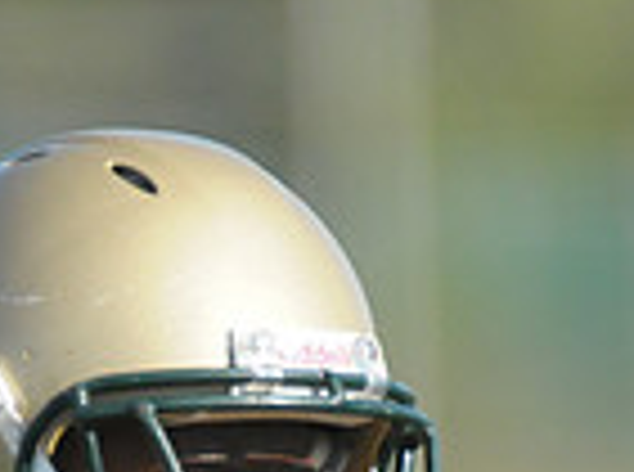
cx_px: -31
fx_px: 43443
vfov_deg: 0.6
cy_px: 852
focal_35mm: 2378
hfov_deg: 0.8
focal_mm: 400
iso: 1600
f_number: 4
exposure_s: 1/6400
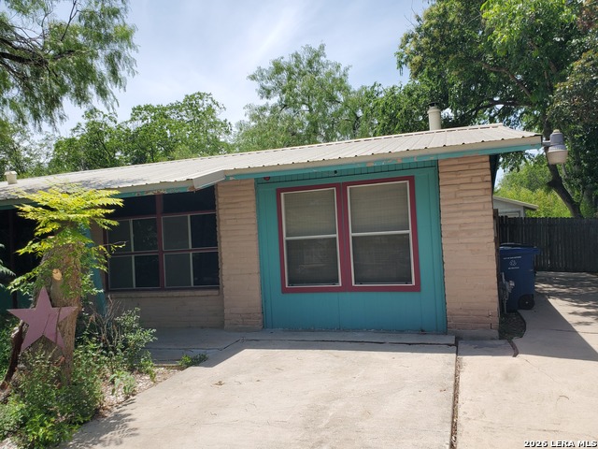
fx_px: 449
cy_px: 224
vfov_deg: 53.1
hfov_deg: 67.3
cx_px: 299
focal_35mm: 26
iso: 50
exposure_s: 1/1454
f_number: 2.4
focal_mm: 4.3
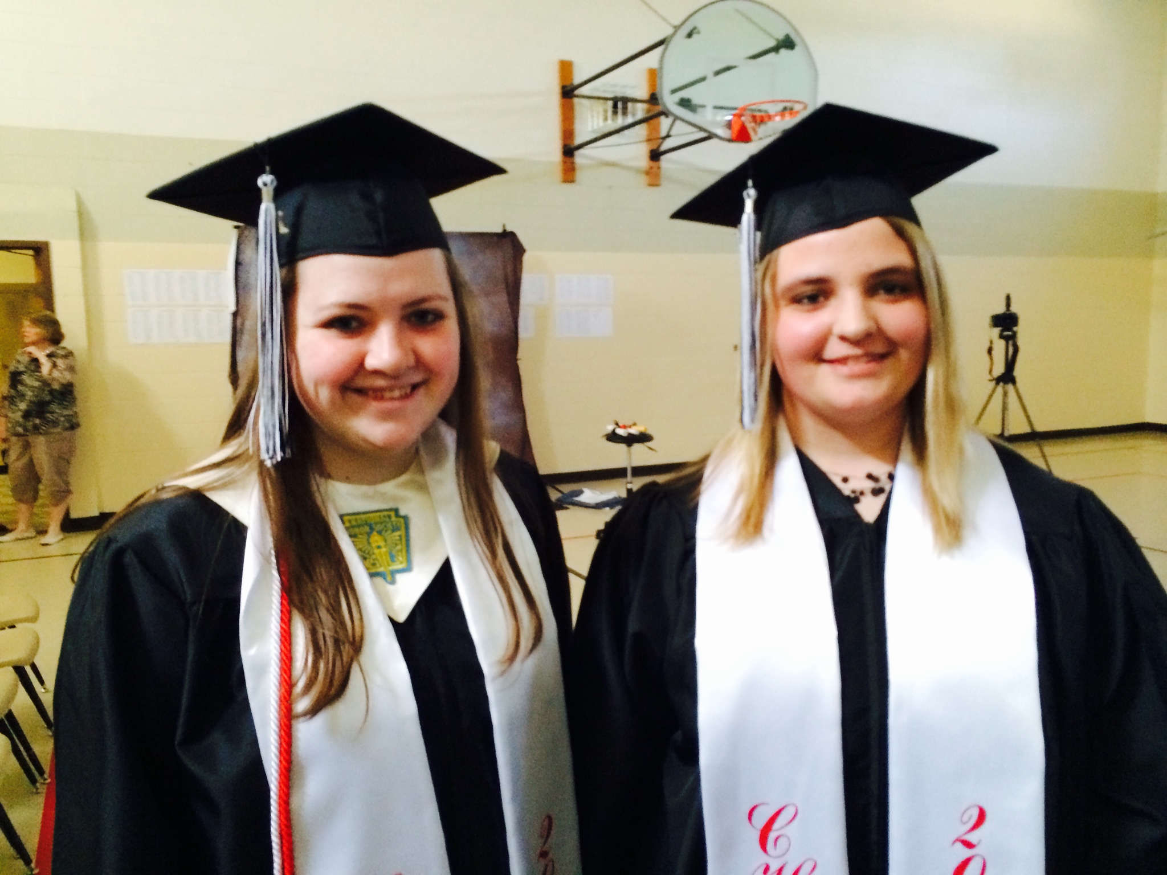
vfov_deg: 46.8
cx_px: 584
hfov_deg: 60.0
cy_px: 438
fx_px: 1011
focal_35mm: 30
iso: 320
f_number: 2.2
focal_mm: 4.12
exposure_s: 1/17
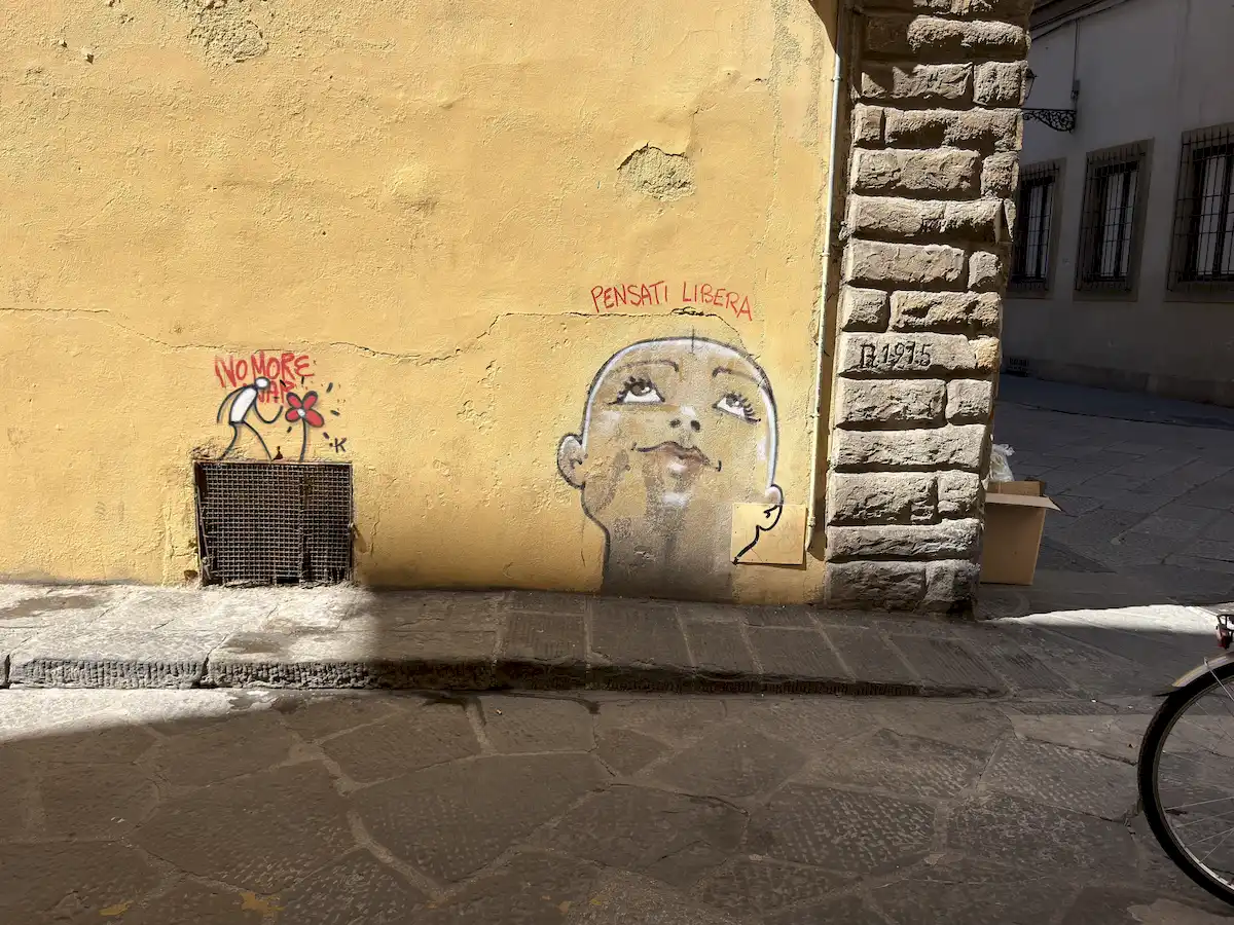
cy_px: 462
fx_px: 1034
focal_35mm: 29
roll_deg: -1.5
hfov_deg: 61.7
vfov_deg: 48.2
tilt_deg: -9.0
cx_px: 617
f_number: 1.78
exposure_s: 1/2392
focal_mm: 6.76
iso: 64
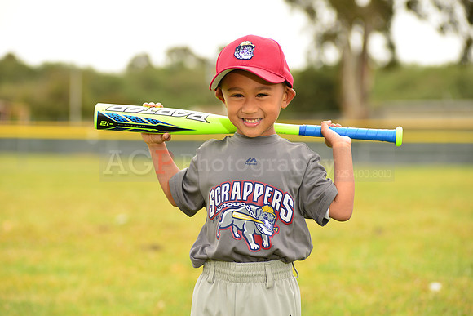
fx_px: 1905
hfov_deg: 14.2
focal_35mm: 145
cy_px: 158
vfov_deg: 9.5
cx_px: 236
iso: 160
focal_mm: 145
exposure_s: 1/250
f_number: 5.6
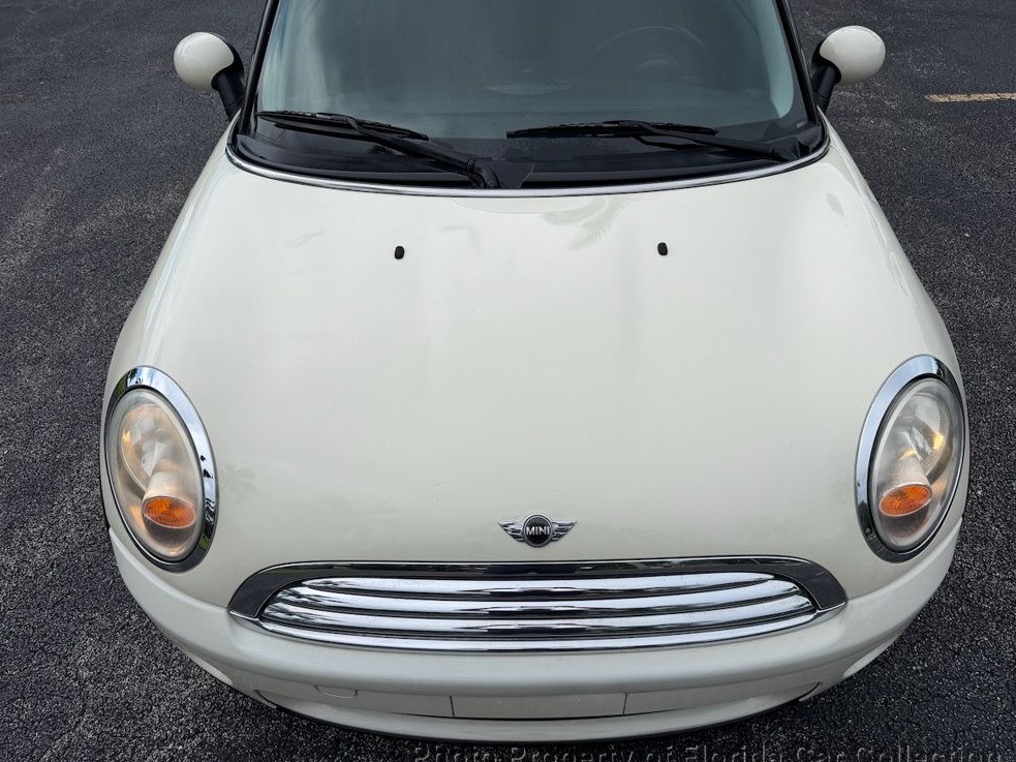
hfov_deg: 69.4
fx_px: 734
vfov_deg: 54.9
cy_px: 394
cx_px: 524
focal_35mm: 25
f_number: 1.78
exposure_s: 1/3953
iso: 80
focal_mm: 6.76
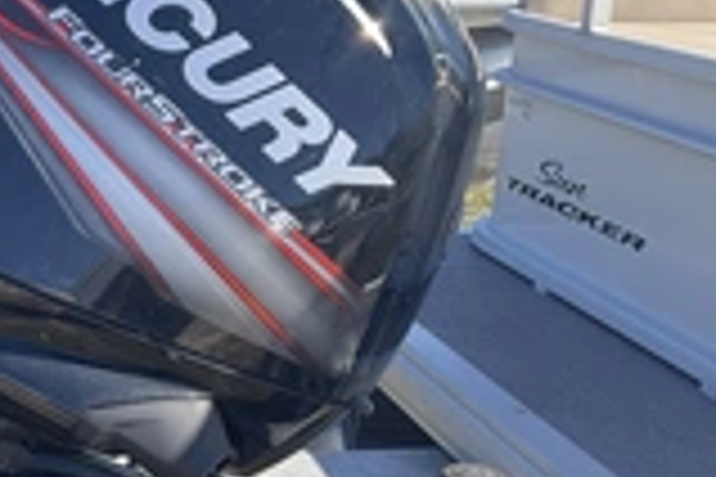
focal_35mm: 76
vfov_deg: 17.8
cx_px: -59
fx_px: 1511
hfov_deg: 24.9
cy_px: 374
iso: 25
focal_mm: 3
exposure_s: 1/495
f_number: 1.8
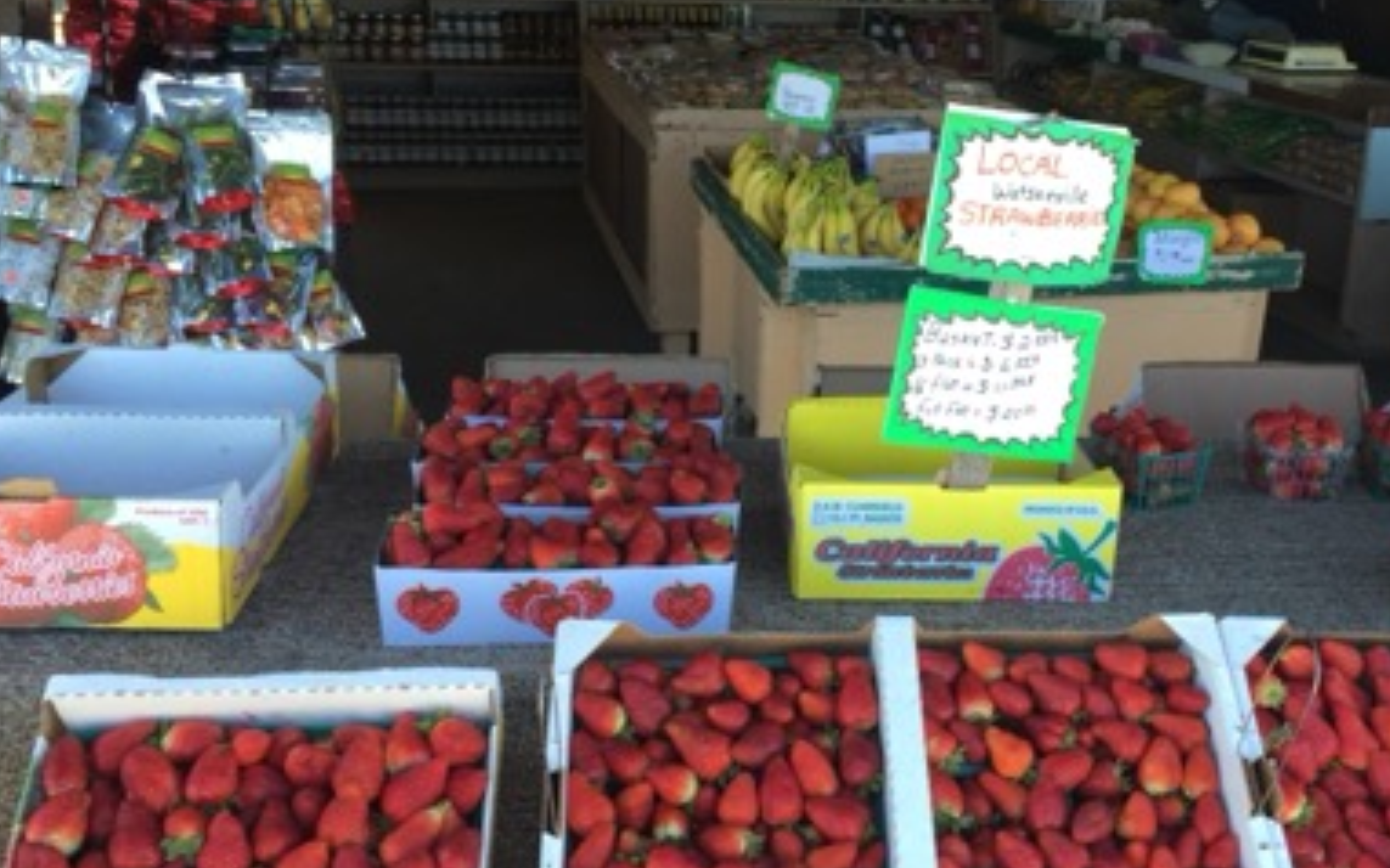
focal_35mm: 42
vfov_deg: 30.5
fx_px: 1591
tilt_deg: -21.2
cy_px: 449
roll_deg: -3.0
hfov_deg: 46.8
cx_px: 861
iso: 32
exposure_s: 1/144
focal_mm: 4.15
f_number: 2.2
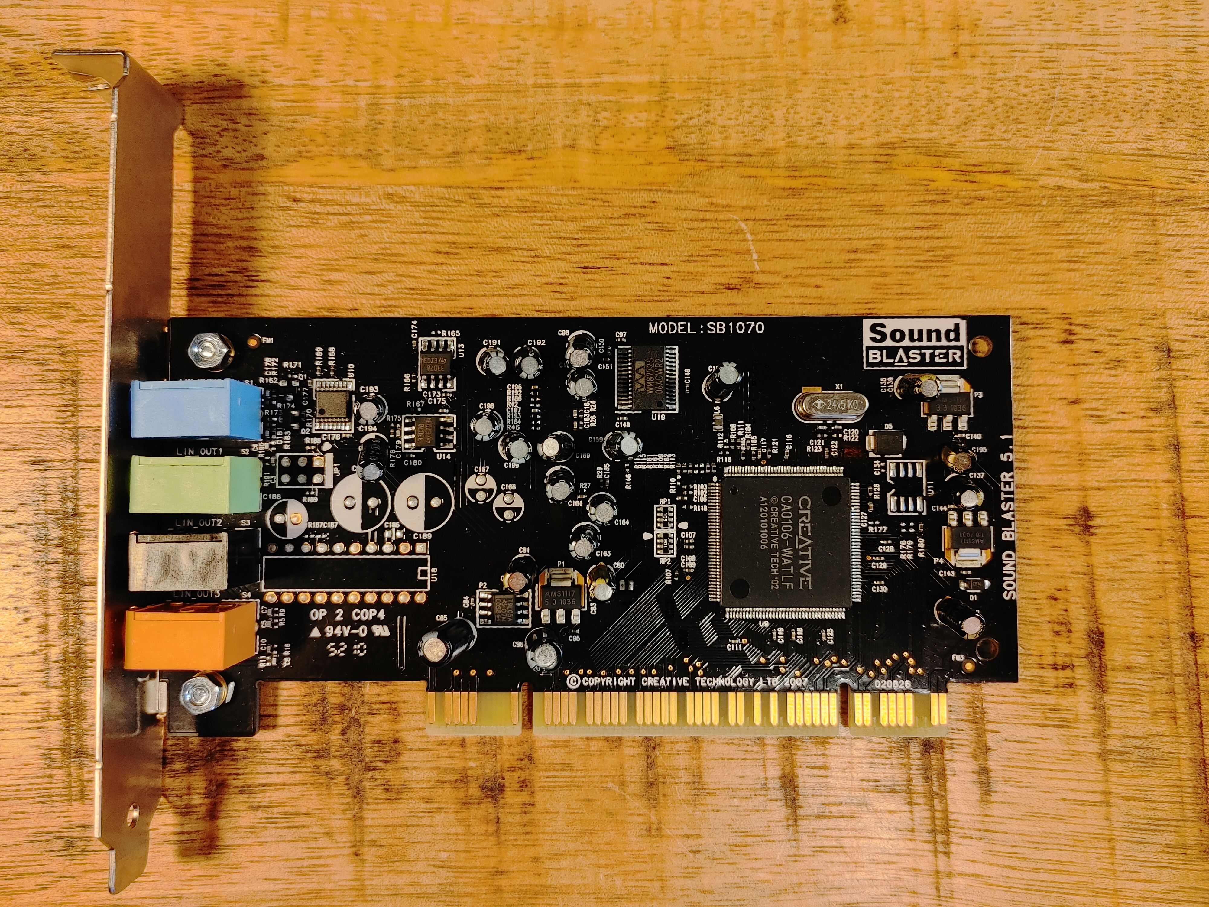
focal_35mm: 26
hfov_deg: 67.3
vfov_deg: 53.1
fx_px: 908
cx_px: 604
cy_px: 454
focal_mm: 4.81
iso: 350
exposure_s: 1/100
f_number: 1.8
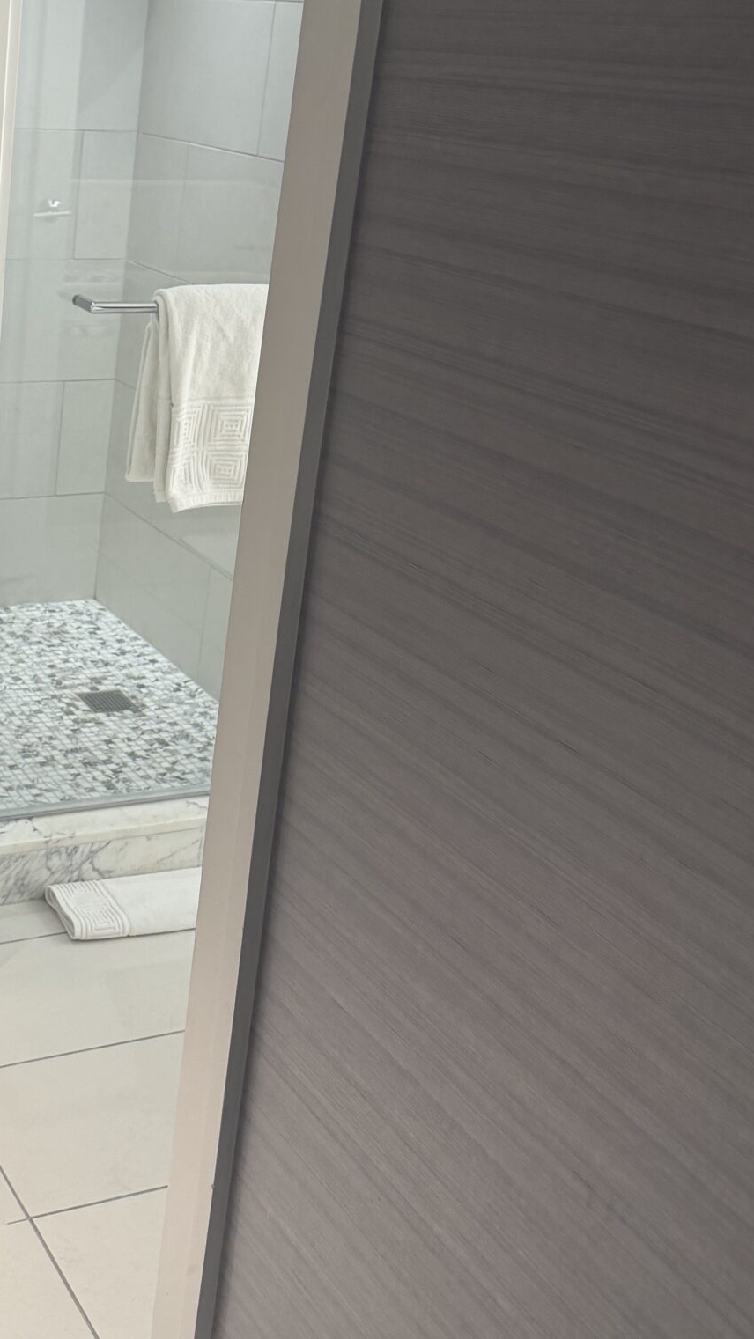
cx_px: -26
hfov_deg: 25.6
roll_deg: -2.7
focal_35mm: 44
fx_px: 1563
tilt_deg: -15.9
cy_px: 542
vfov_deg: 46.2
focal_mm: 6.76
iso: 200
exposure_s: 1/65
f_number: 1.78
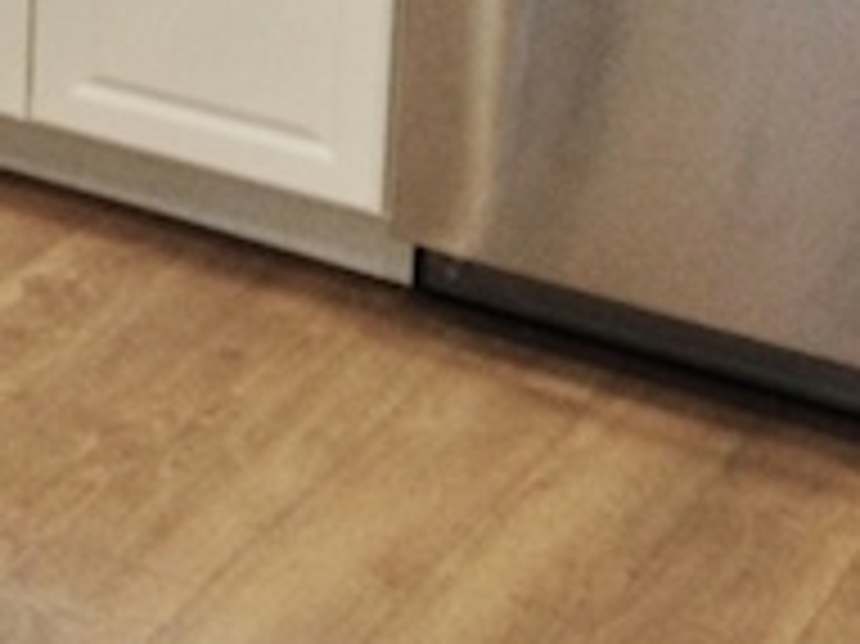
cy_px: -405
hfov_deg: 12.7
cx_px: -815
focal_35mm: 138
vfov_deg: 10.3
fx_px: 3426
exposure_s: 1/20
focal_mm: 4.13
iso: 100
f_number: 2.4
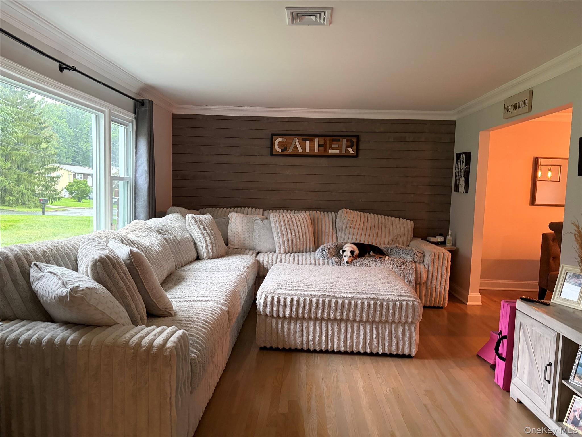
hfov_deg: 67.3
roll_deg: -1.2
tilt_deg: -3.8
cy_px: 218
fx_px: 437
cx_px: 291
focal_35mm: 26
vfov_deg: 53.1
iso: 400
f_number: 1.6
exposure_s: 1/40
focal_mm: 5.96
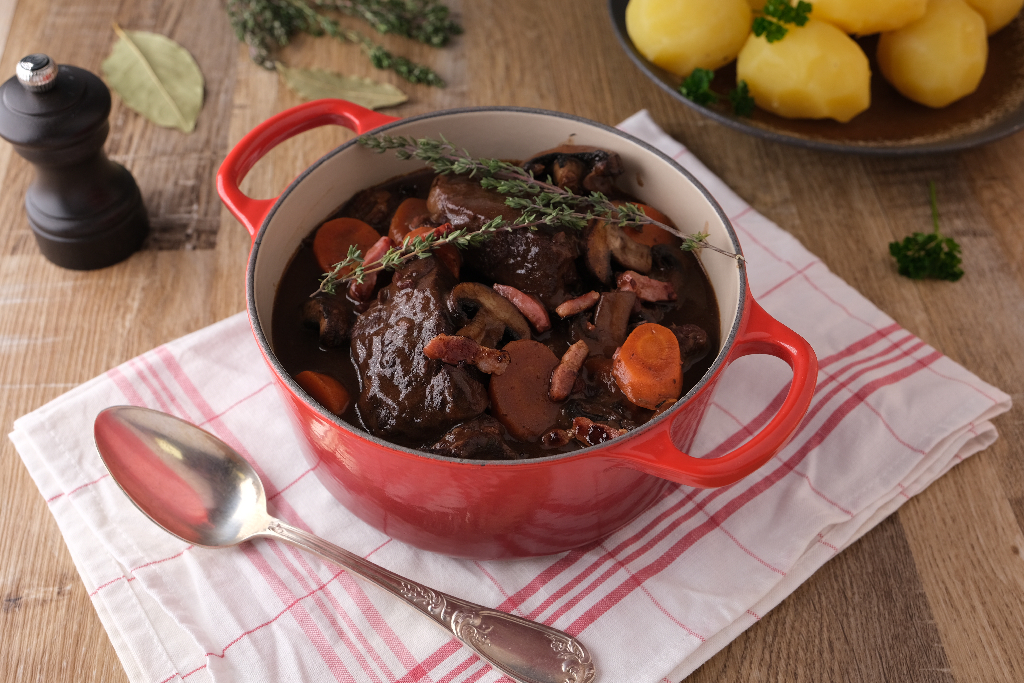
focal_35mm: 40
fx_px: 1138
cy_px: 347
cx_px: 520
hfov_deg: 48.5
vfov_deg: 33.4
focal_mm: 25.7
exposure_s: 1/125
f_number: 4.5
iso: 160
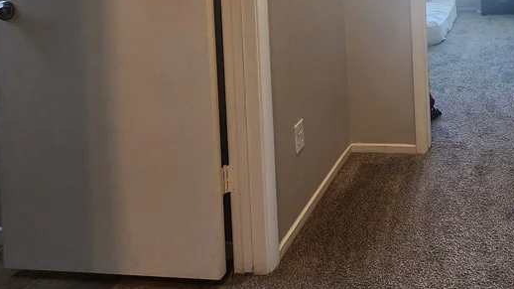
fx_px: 382
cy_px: -58
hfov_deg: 59.4
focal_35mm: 28
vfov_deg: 33.7
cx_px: 448
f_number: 2.2
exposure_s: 1/60
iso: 125
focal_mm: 2.2
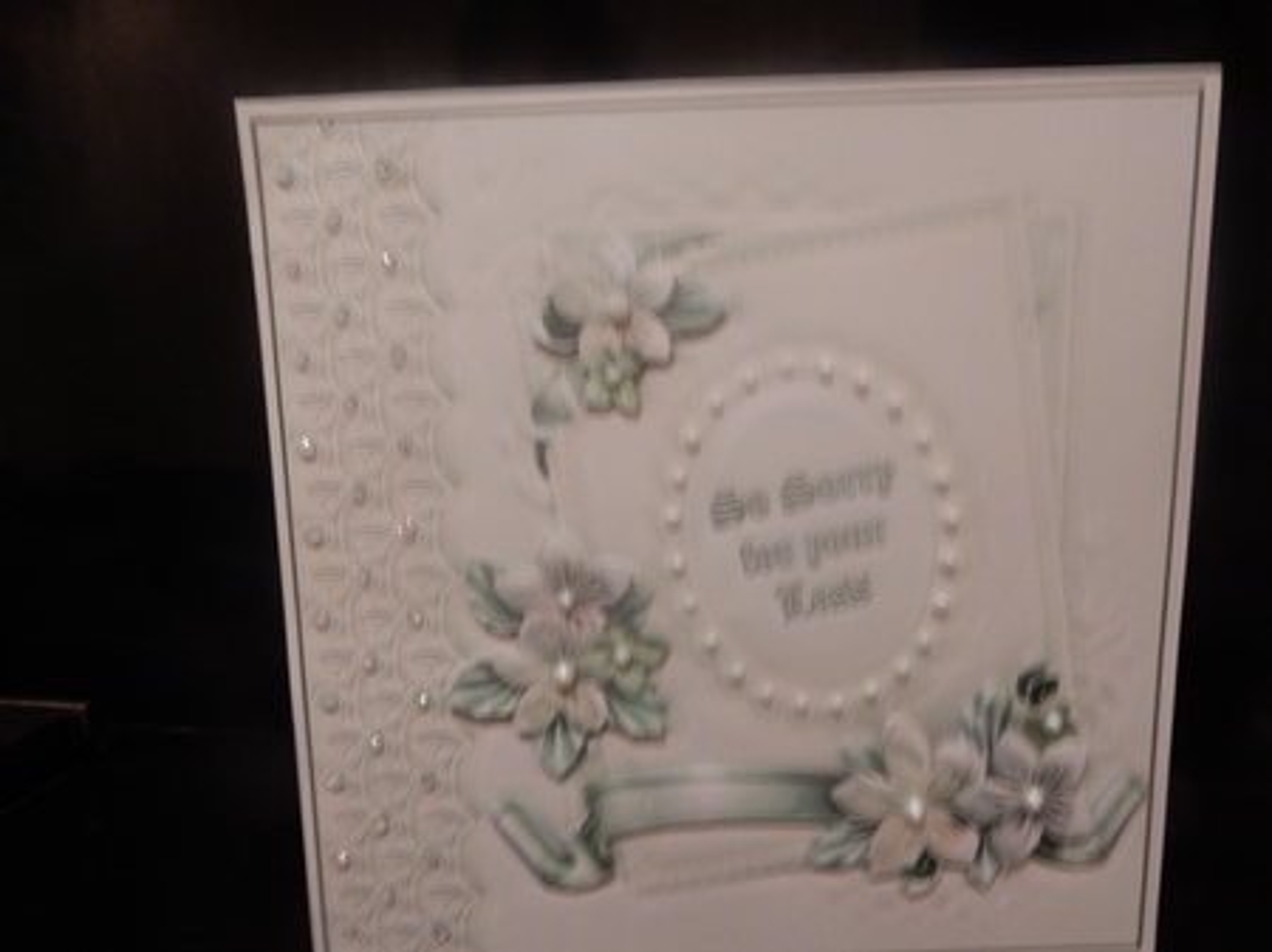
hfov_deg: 69.4
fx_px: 918
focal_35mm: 25
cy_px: 476
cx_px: 636
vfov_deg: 54.8
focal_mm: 4.5
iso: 400
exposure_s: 1/15
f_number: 3.7
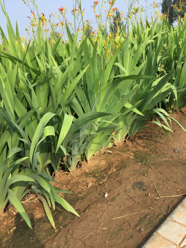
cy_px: 124
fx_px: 208
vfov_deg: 61.7
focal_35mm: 29
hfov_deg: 48.2
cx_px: 93
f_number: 2.2
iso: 32
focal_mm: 4.15
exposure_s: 1/1163
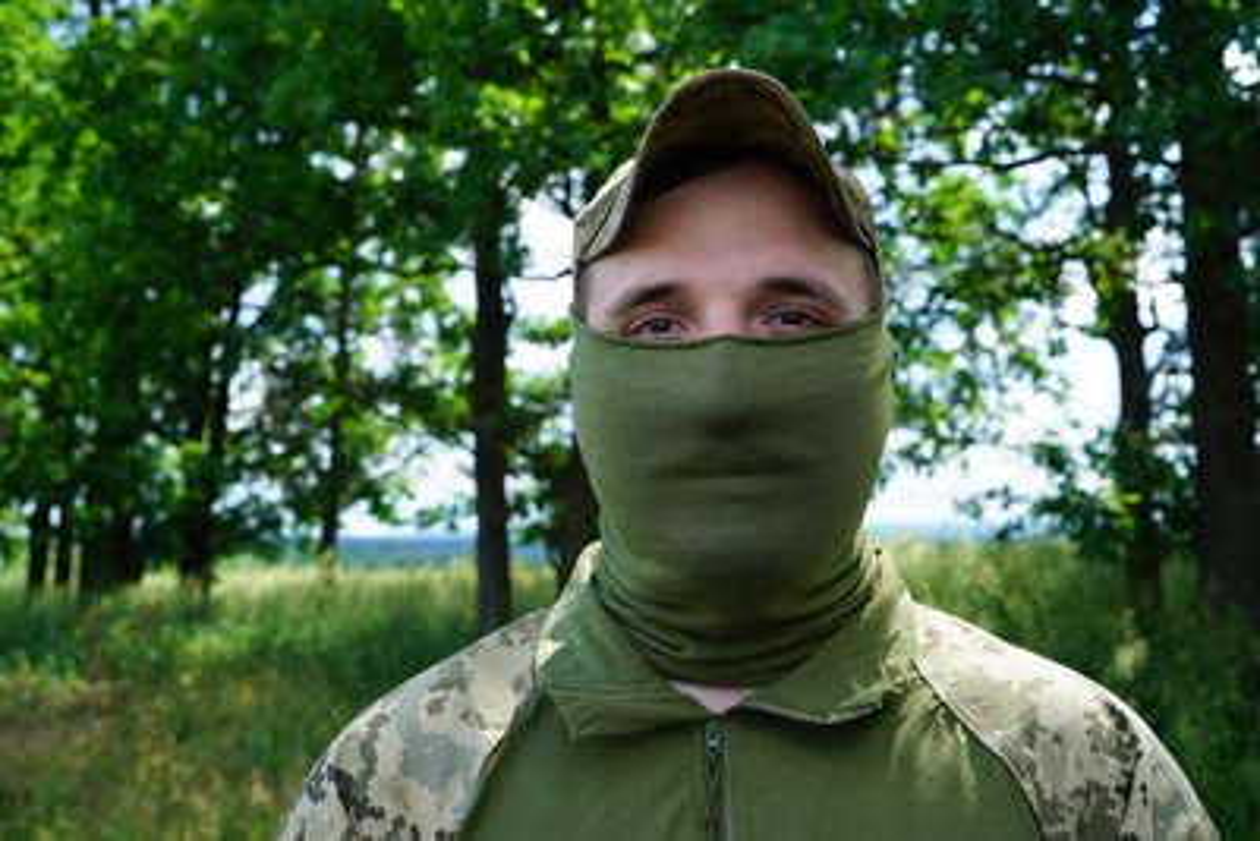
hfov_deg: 43.6
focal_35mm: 45
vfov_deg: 29.9
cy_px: 420
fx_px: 1575
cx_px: 630
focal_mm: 45
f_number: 9
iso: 100
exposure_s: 1/80
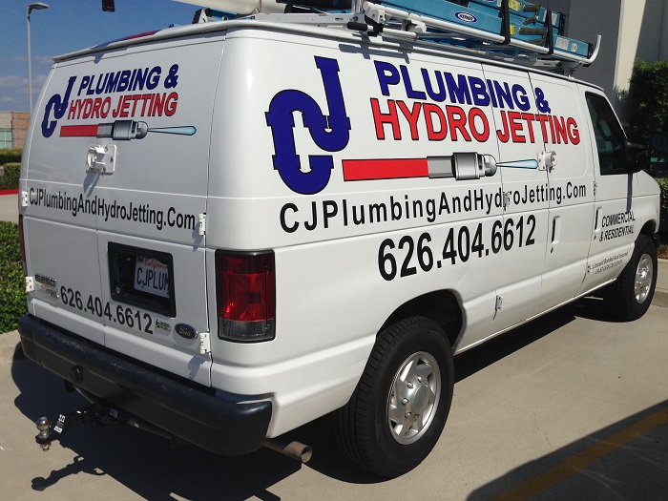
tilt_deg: -10.0
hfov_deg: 55.4
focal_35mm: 33
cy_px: 250
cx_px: 334
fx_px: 637
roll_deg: -2.5
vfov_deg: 42.9
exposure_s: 1/4926
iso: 50
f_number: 2.4
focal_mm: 4.12
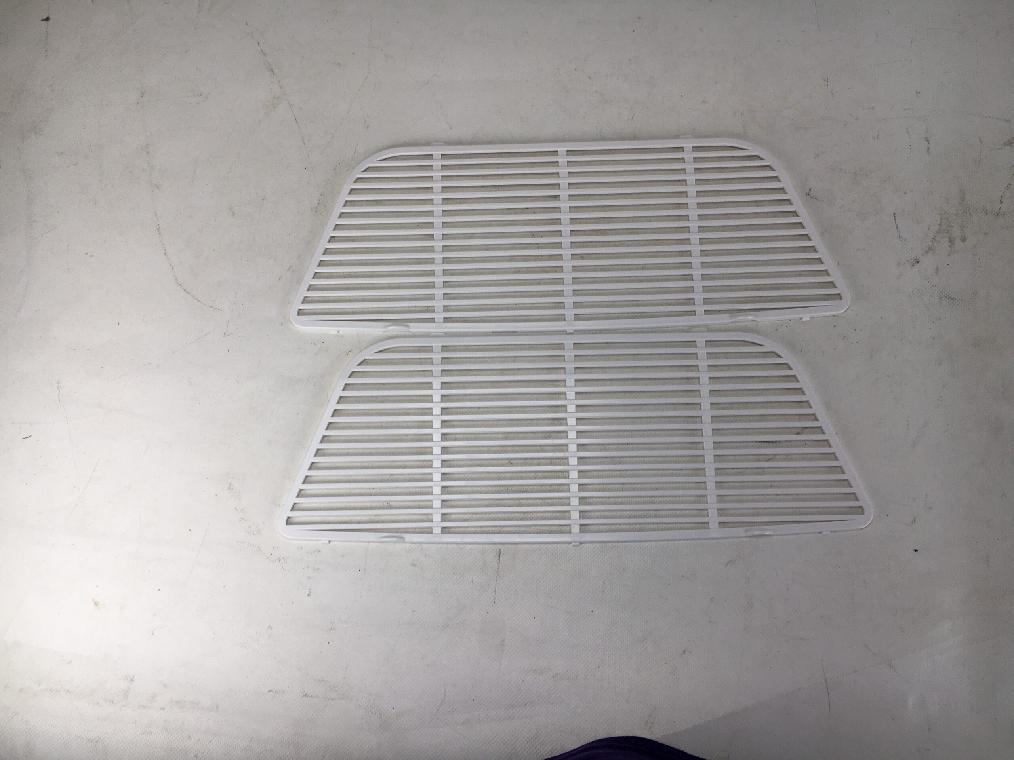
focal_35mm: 29
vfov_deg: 48.2
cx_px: 507
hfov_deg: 61.7
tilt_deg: -76.6
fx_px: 849
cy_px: 380
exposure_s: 1/382
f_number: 2.2
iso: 25
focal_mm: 4.15
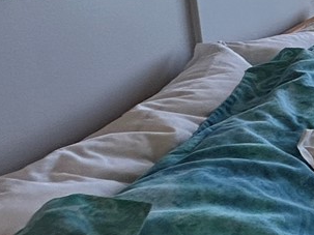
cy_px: -39
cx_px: 790
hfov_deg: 14.3
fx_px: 671
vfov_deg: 18.9
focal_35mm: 74
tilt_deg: -5.8
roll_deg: +1.7
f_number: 2.2
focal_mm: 2.22
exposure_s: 1/150
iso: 40
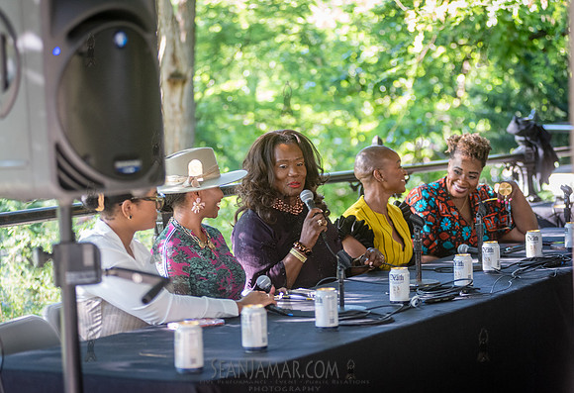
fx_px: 1540
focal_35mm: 96
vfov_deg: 14.5
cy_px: 201
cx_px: 301
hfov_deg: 21.1
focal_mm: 92
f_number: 2.8
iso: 1600
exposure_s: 1/250
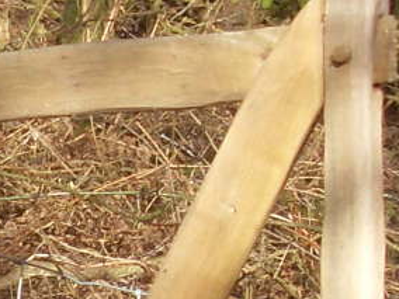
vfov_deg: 8.0
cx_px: -177
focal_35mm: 179
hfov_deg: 10.7
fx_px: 2063
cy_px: 569
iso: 80
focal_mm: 6.3
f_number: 7.7
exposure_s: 1/60
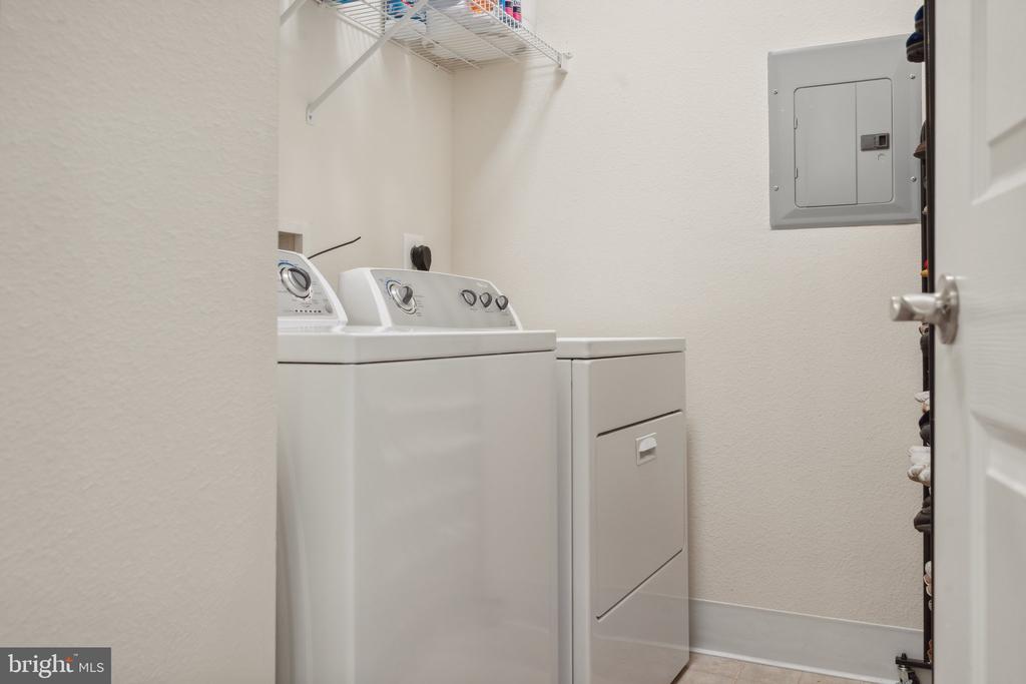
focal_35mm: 29
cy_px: 342
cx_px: 513
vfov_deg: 45.0
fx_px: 827
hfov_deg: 63.7
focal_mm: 29
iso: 400
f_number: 7.1
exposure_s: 1/5
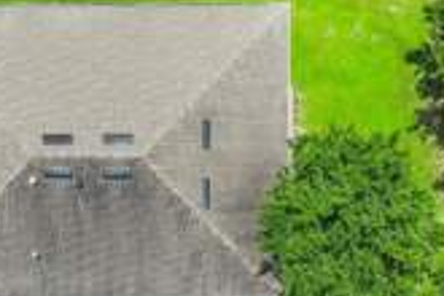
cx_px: 113
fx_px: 789
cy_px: 122
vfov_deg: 21.2
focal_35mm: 64
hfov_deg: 30.9
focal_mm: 8.38
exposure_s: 1/500
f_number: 2.8
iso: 100
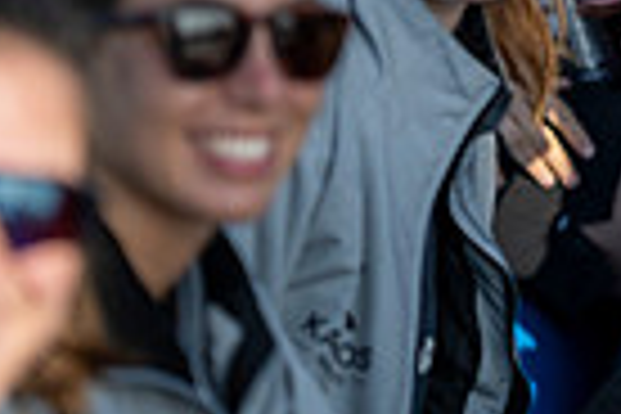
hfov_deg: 5.7
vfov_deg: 3.8
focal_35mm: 357
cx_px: 945
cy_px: -259
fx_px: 6158
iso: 64
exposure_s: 1/2500
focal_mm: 85
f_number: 2.5
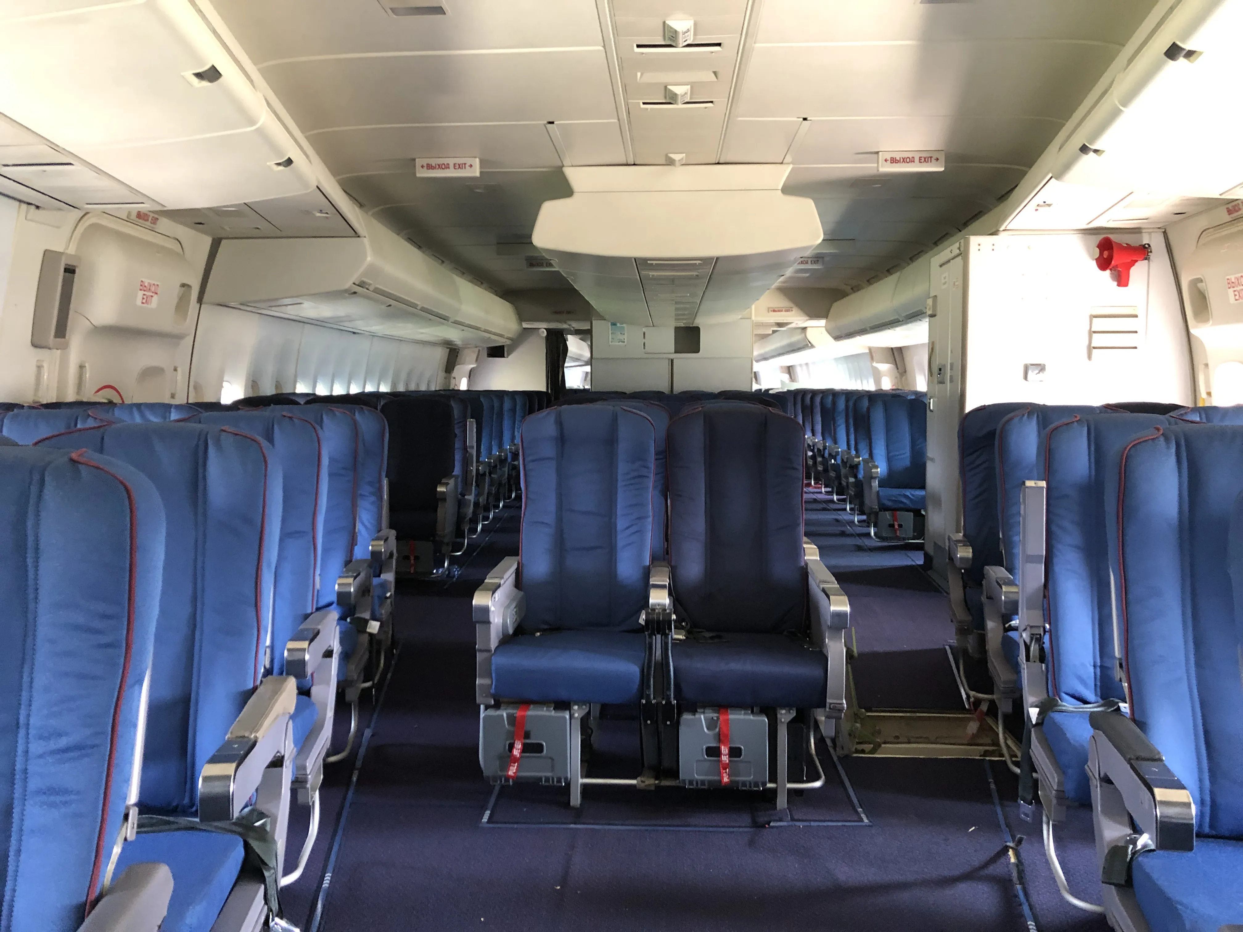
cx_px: 622
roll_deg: +1.2
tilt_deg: -3.0
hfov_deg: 63.4
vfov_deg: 49.7
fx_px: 1005
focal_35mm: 28
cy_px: 466
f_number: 1.8
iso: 100
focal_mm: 4
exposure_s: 1/12
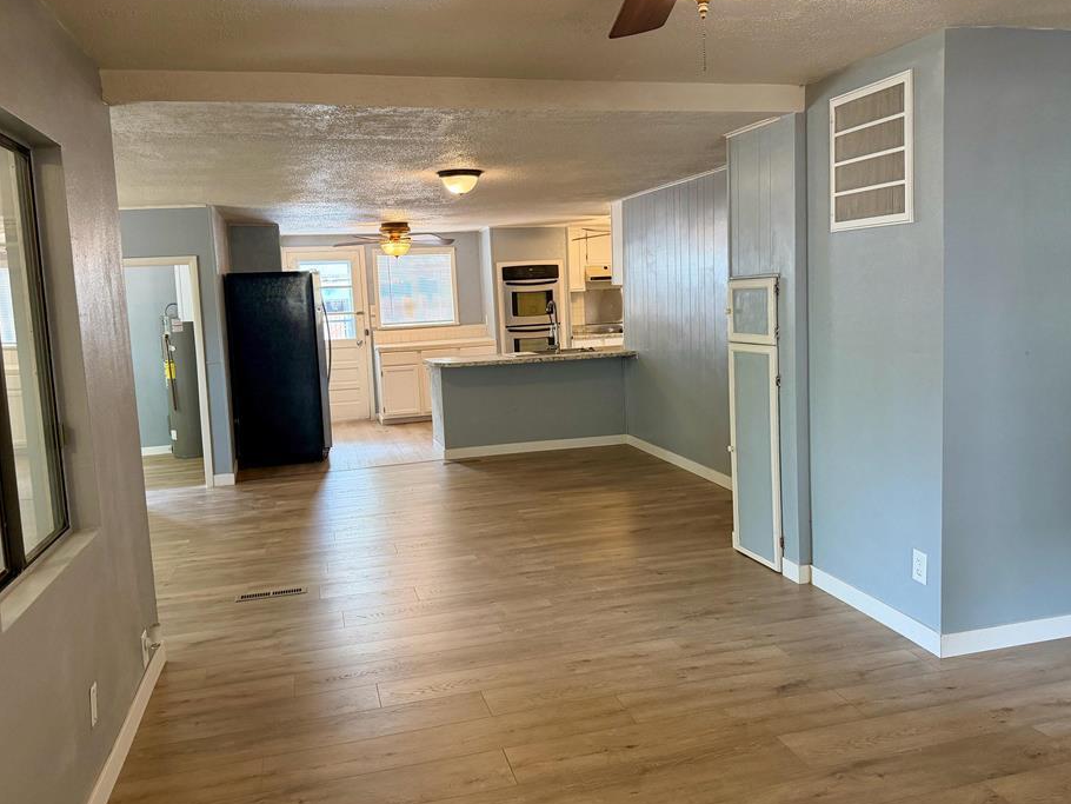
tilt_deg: -5.2
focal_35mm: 27
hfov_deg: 65.3
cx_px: 526
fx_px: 836
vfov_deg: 51.3
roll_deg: +3.1
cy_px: 378
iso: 320
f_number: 1.78
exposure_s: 1/120
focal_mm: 6.76
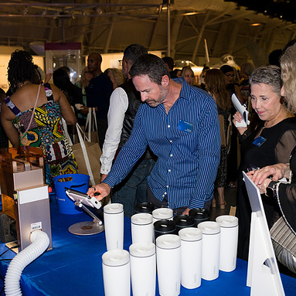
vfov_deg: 37.6
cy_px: 149
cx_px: 142
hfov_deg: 37.5
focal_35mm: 45
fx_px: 435
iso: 640
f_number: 4
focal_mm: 35
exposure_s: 1/60
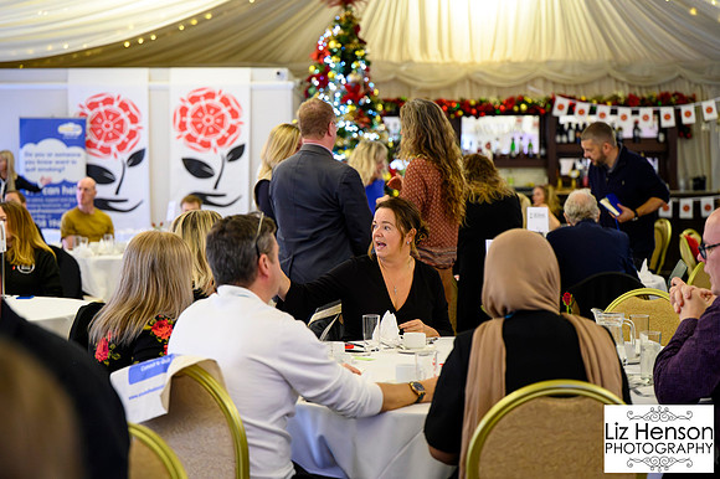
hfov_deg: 27.9
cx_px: 360
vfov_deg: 18.8
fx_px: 1450
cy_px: 240
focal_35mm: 73
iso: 10000
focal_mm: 70
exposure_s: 1/200
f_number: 2.8
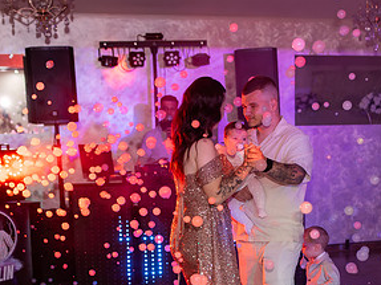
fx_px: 748
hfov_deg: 28.4
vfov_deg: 21.4
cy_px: 222
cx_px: 251
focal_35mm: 68
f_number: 2.5
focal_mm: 35
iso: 1000
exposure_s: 1/200
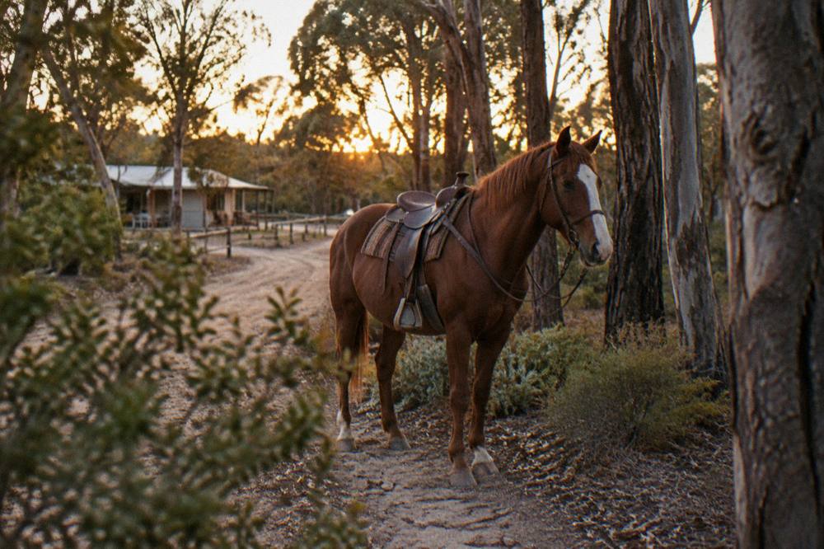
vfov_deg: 21.2
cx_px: 412
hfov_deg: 31.4
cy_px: 274
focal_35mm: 64
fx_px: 1464
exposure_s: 1/40
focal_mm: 64
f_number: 5.6
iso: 5000
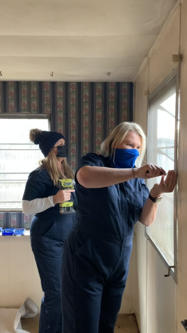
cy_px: 163
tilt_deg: -0.4
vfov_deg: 66.0
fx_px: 255
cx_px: 97
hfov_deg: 40.2
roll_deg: +0.5
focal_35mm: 29
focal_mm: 4.25
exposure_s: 1/60
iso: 250
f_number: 1.8
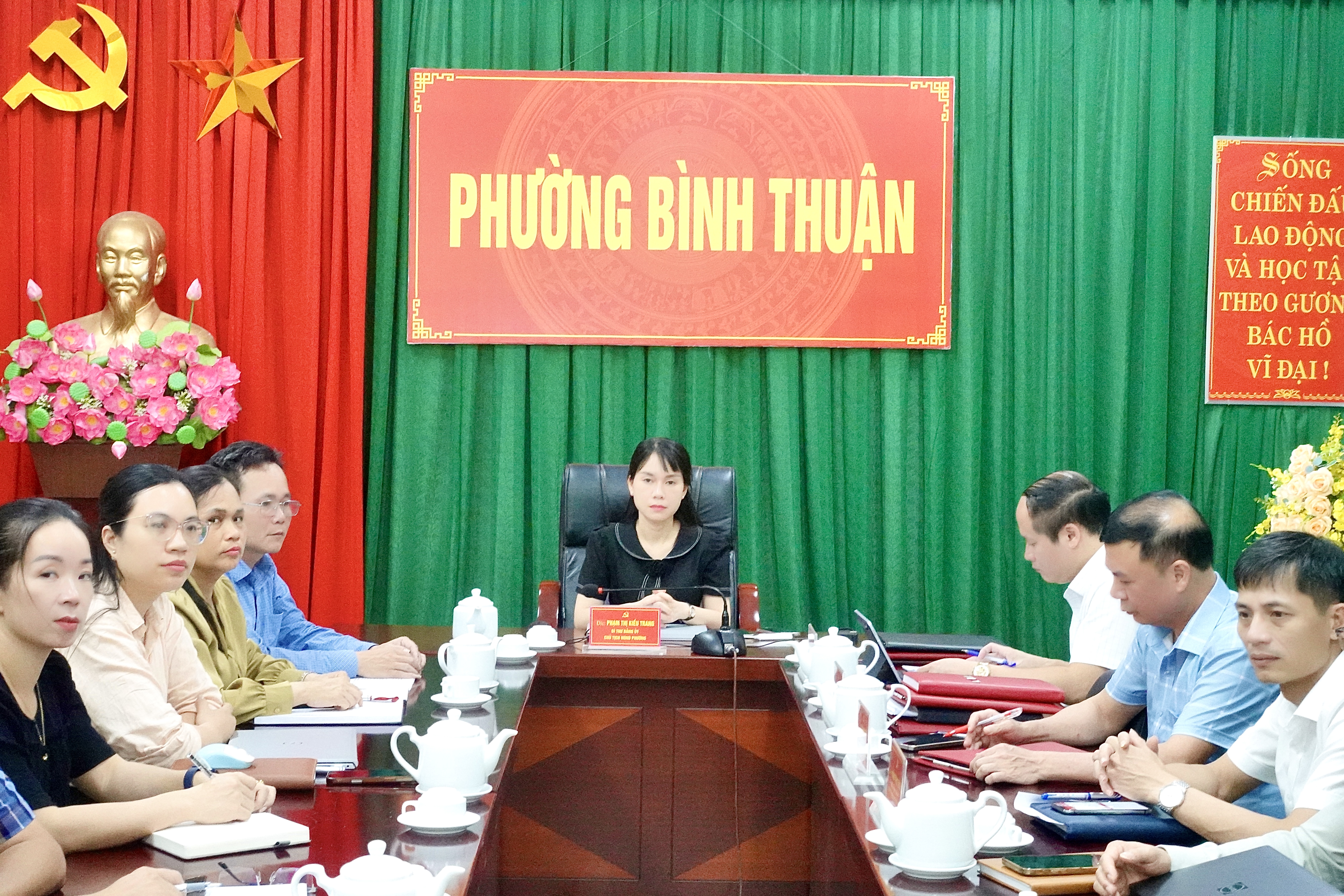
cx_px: 672
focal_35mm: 61
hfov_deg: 32.9
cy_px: 448
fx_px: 2277
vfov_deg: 22.3
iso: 4000
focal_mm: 22.56
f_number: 5
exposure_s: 1/60
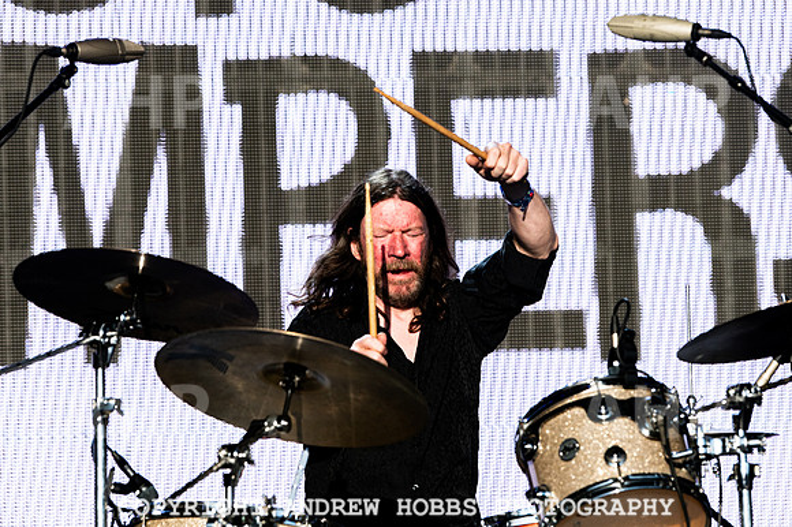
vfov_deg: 5.6
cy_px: 241
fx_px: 5342
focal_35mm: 243
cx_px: 396
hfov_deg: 8.5
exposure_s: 1/6400
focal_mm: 185
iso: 200
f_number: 4
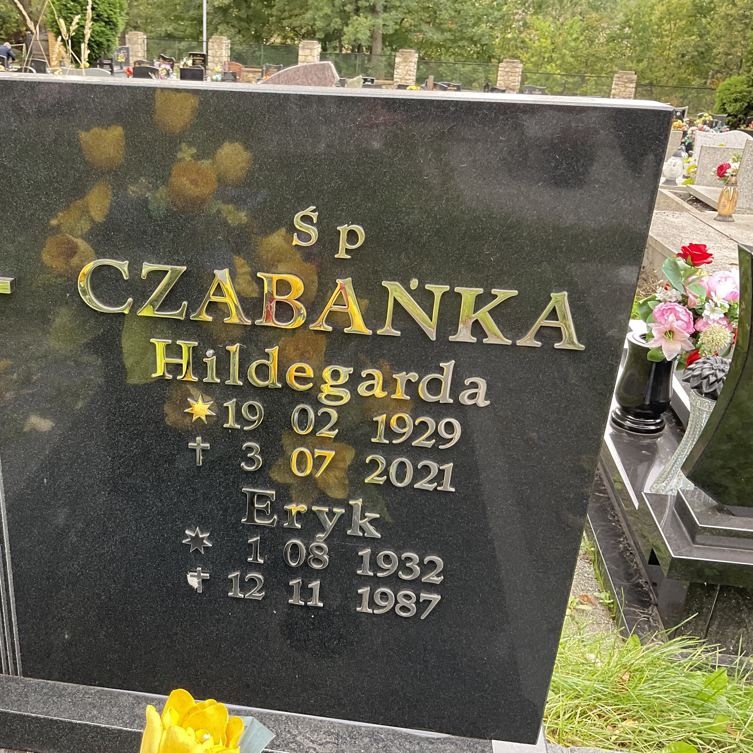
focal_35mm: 35
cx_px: 261
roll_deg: -2.0
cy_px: 376
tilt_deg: -24.3
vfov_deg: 47.2
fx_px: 861
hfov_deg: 46.6
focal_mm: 3
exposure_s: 1/122
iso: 64
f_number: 1.8
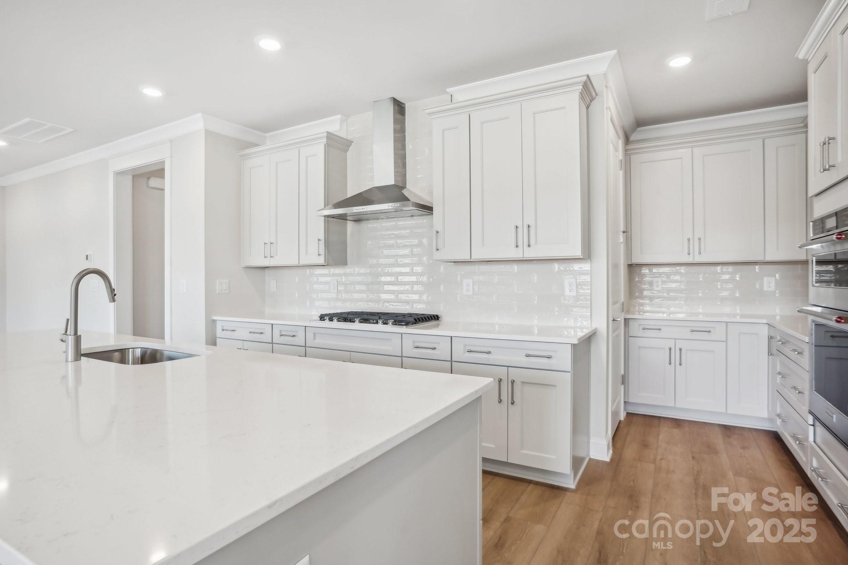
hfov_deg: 90.0
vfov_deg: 67.4
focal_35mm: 18
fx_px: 424
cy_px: 282
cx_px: 424
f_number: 8
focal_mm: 18
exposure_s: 1/30
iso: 400
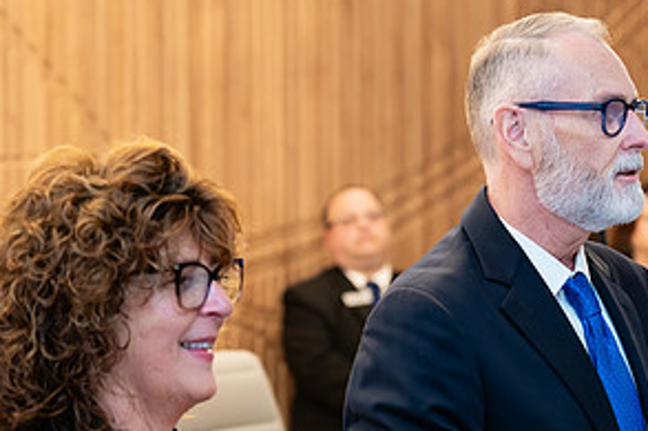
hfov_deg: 14.7
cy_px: 236
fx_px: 2500
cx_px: 542
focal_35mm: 139
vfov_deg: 9.9
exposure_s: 1/200
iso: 640
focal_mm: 70
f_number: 3.5
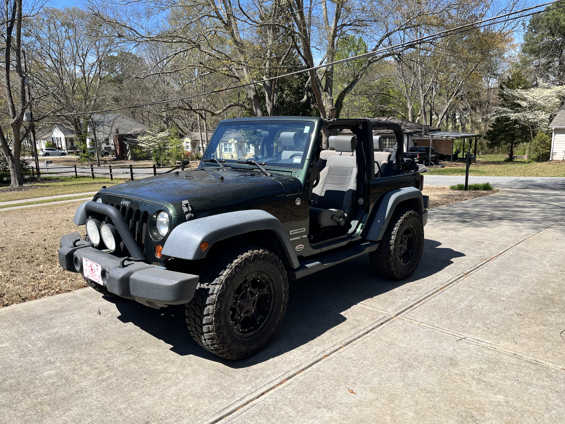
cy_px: 212
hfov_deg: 67.3
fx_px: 424
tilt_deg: -12.5
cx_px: 282
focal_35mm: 26
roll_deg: +2.0
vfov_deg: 53.1
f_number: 1.6
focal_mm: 5.1
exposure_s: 1/2268
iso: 50
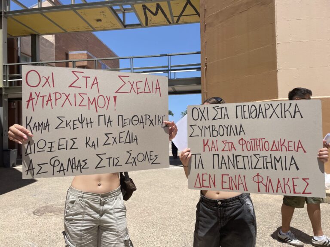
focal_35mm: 26
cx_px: 165
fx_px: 248
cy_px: 124
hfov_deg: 67.3
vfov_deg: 53.1
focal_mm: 4.2
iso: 32
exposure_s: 1/4651
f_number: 1.6
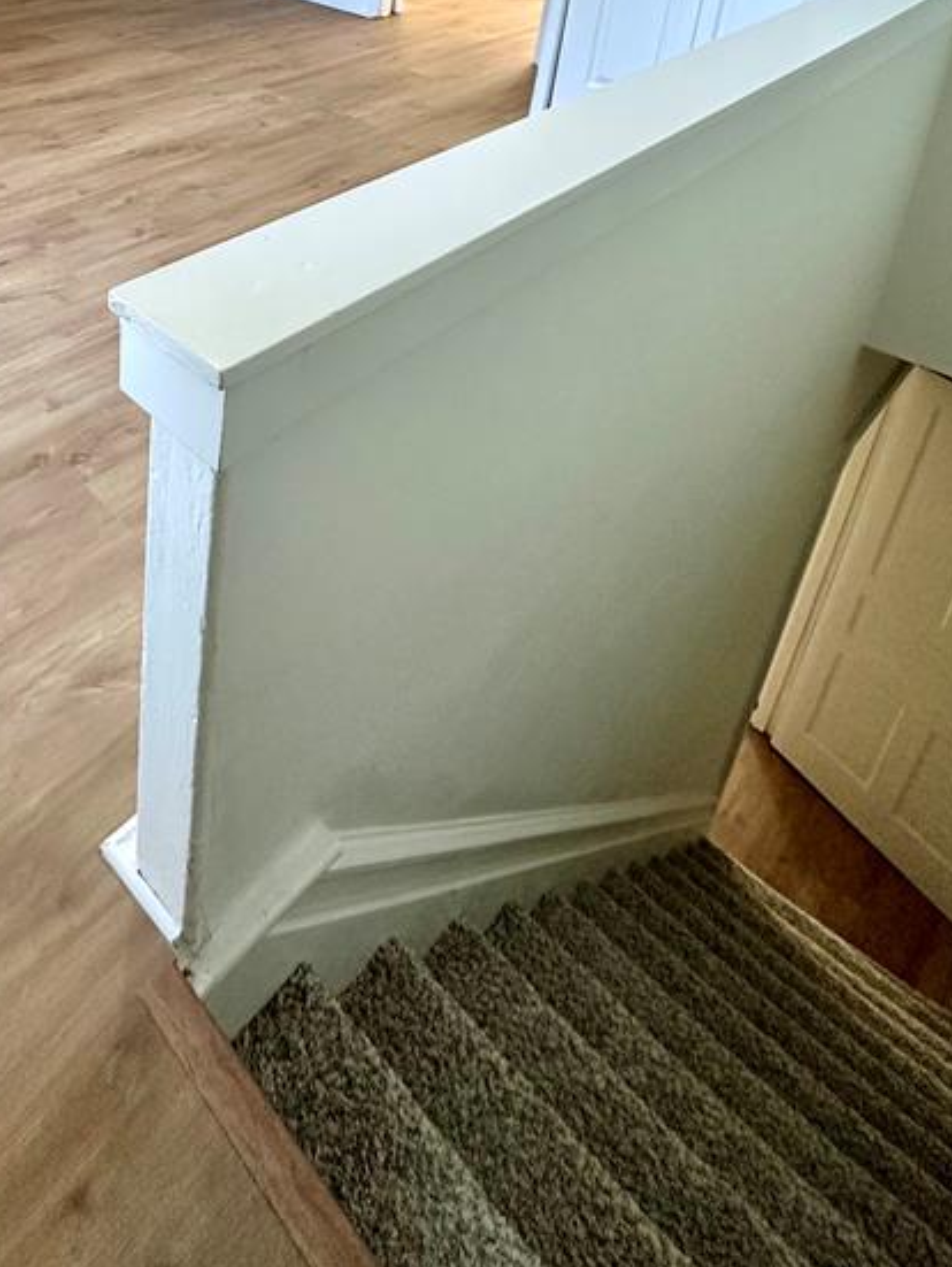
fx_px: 952
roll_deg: -2.6
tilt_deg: -19.8
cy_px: 97
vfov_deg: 56.7
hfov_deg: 49.2
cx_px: 154
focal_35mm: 26
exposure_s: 1/120
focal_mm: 2.22
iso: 320
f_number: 2.2
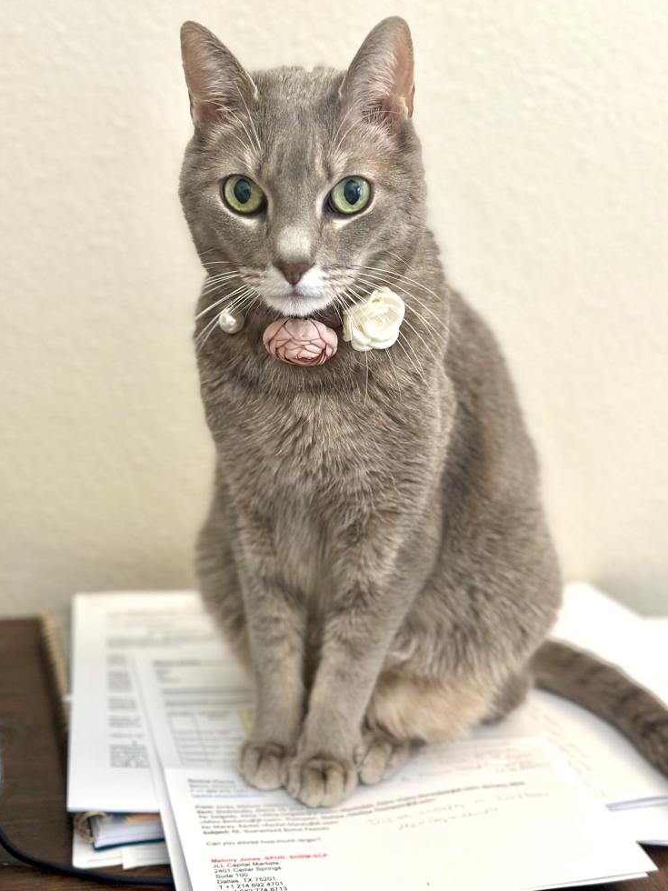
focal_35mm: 49
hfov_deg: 29.7
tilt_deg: -13.7
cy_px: 444
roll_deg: -2.6
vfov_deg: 38.9
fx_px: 1261
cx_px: 338
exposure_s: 1/40
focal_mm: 6.86
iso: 400
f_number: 1.78
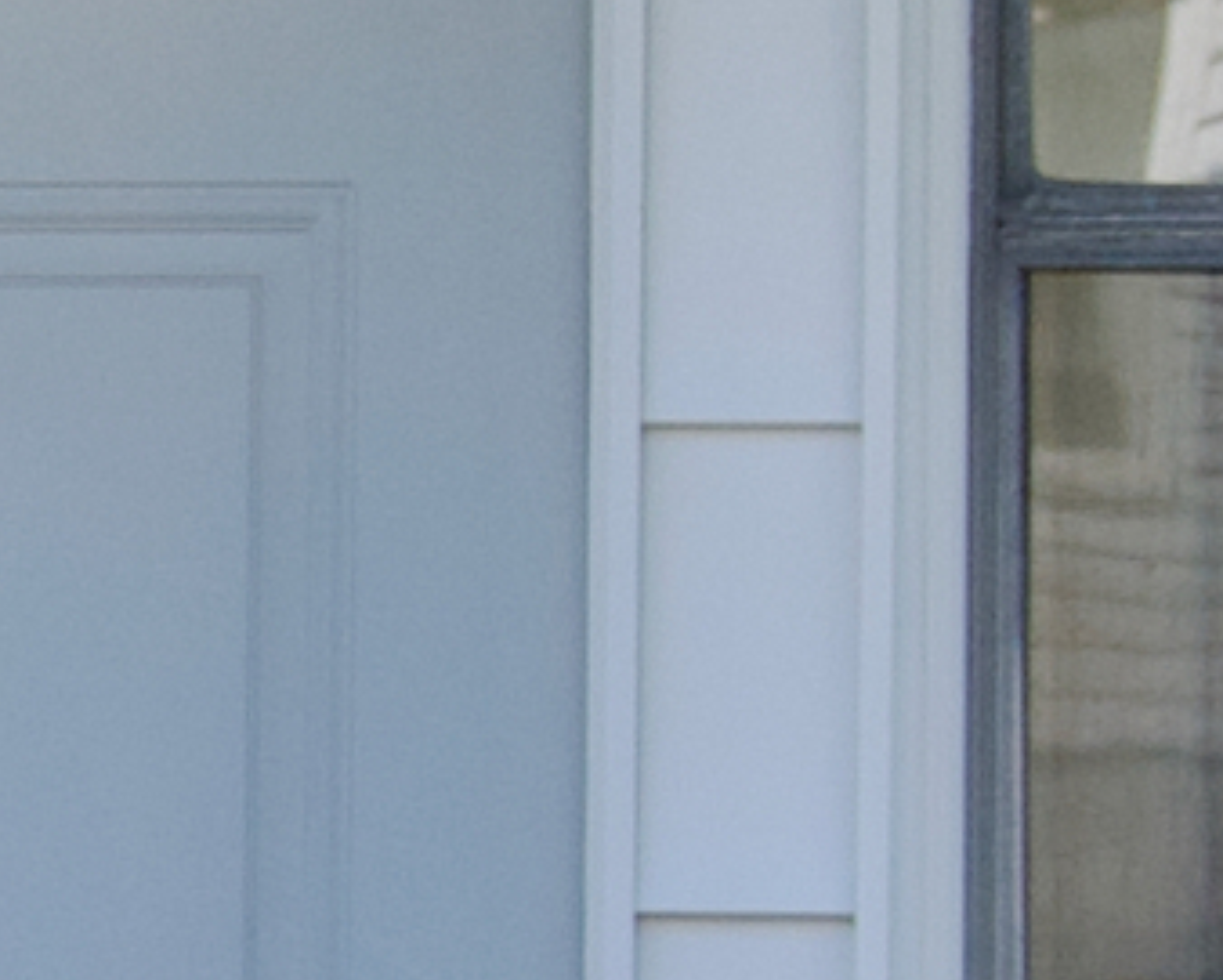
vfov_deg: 4.0
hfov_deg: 4.9
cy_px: 615
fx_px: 13911
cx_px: -1422
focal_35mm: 384
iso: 100
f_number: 6.3
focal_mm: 30
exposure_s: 1/160
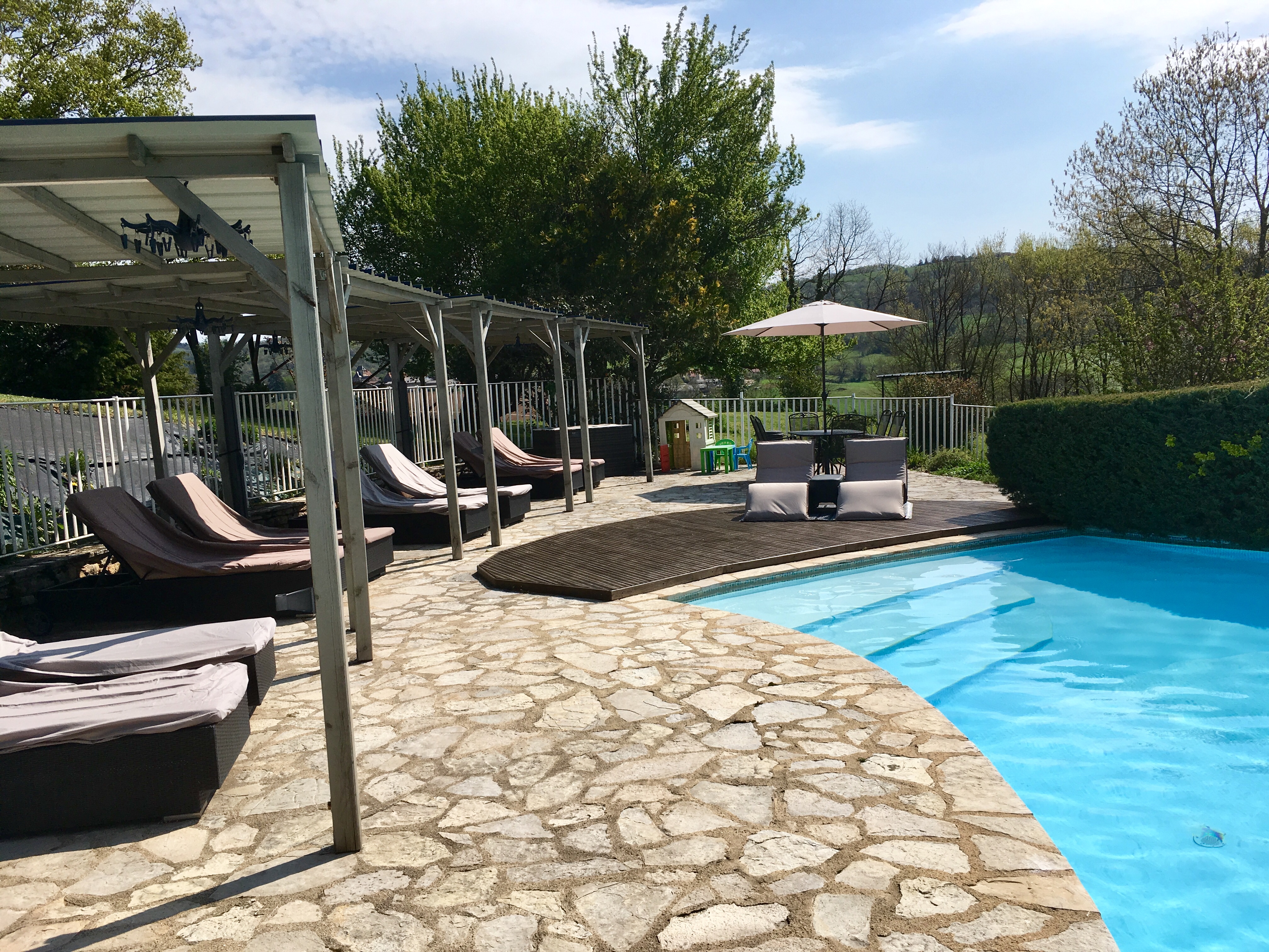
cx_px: 634
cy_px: 476
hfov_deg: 61.7
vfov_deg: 48.2
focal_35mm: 29
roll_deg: +3.3
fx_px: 1063
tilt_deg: -7.1
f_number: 2.2
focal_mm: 4.15
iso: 25
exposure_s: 1/2653
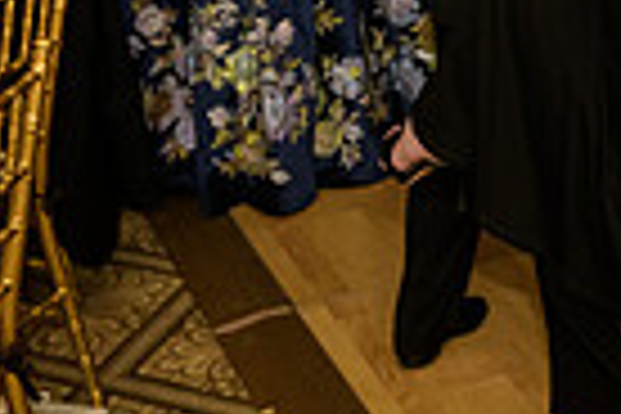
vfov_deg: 12.9
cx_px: 846
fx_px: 1742
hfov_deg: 18.5
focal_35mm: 101
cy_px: -178
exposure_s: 1/125
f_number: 3.2
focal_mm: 24
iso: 1600
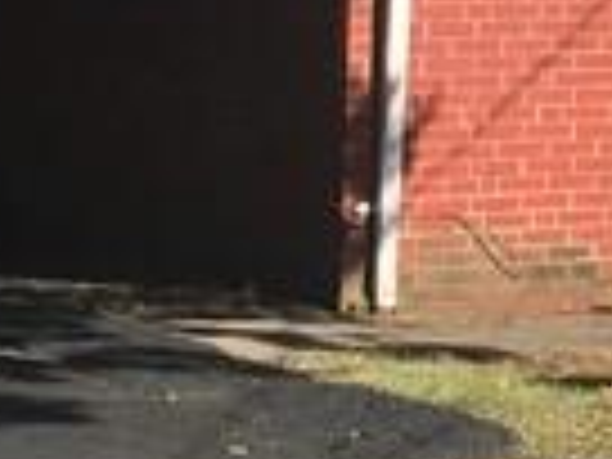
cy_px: -410
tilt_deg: +4.0
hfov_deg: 8.7
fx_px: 3854
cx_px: 1080
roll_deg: -0.5
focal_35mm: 218
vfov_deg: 6.6
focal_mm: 4.15
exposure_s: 1/1570
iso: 25
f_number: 2.2
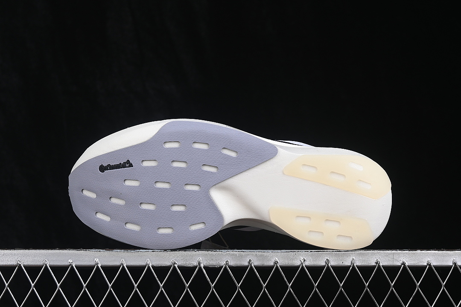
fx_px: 960
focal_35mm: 75
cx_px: 230
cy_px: 154
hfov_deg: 27.0
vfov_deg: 18.2
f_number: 8
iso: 160
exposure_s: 1/80
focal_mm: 50
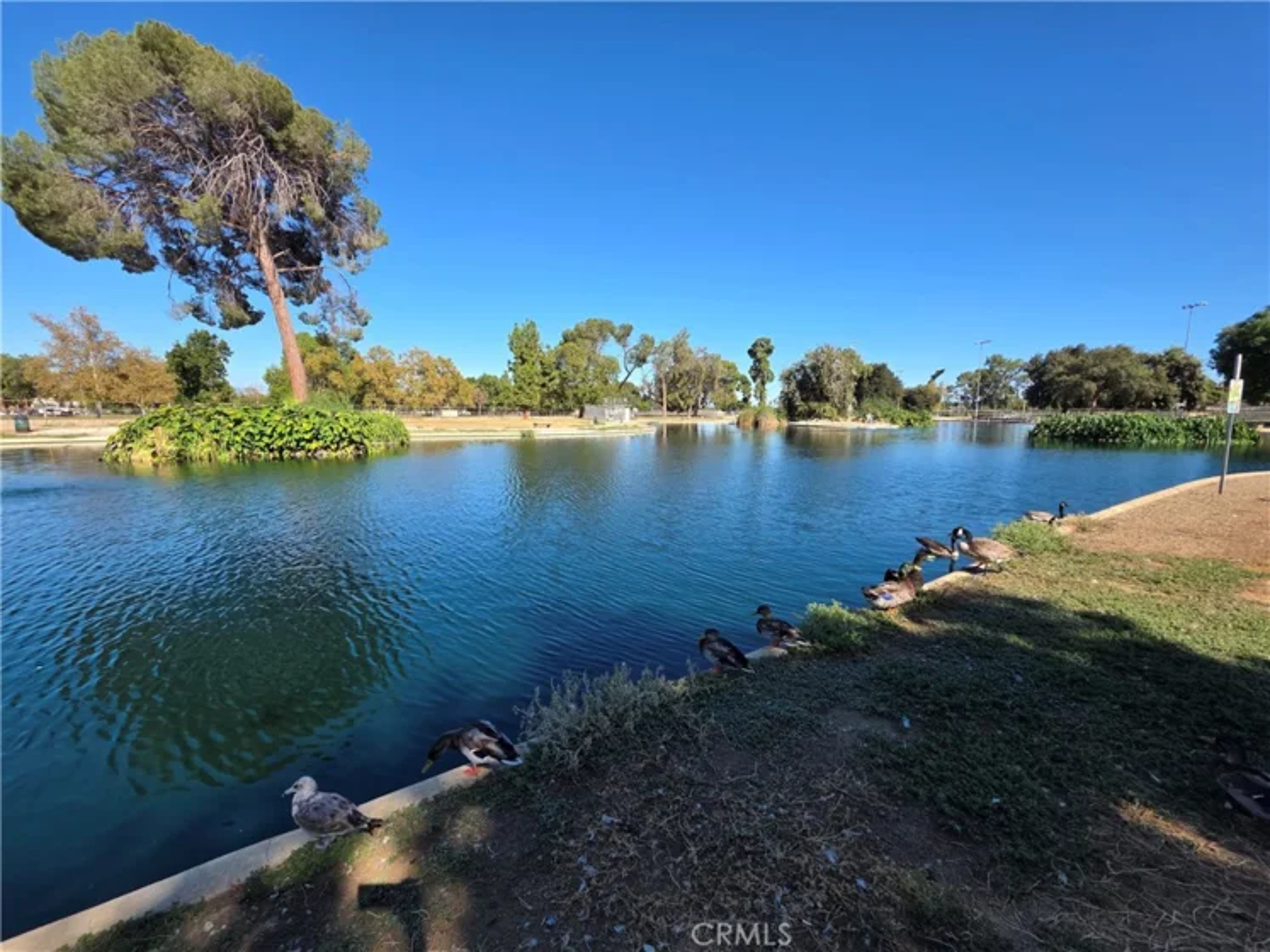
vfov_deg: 89.9
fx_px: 477
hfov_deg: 106.2
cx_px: 635
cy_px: 476
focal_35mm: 13
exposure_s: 1/1215
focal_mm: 2.2
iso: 40
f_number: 1.9
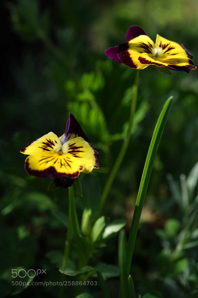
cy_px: 149
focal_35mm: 45
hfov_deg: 29.9
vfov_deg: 43.6
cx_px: 99
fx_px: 371
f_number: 6.3
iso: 50
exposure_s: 1/125
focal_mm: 30
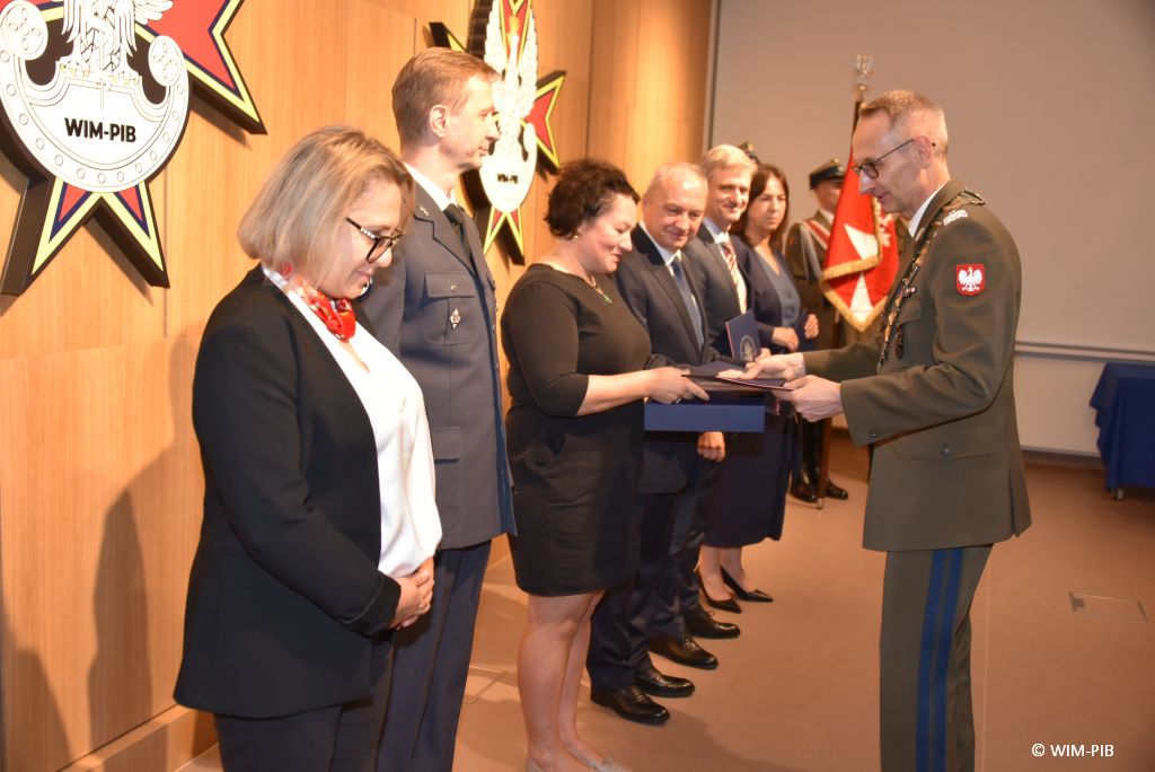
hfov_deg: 54.4
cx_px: 578
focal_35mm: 35
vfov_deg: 37.9
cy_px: 386
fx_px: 1124
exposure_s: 1/60
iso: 1800
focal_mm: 35
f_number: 3.8
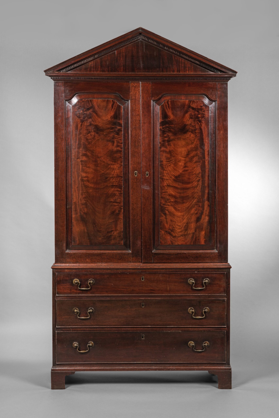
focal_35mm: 66
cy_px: 209
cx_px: 140
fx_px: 767
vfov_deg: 30.5
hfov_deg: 20.6
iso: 64
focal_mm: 66
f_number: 13
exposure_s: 1/160
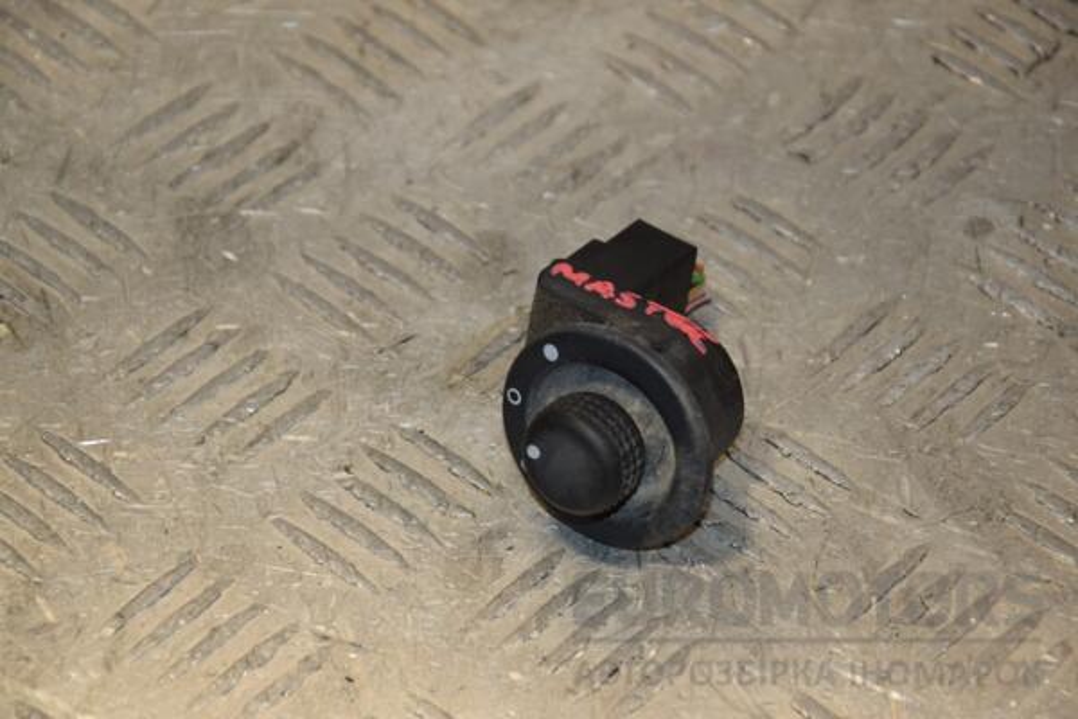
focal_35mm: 158
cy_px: 360
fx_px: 4716
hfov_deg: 13.0
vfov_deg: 8.7
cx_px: 539
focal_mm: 105
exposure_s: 1/200
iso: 800
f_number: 7.1
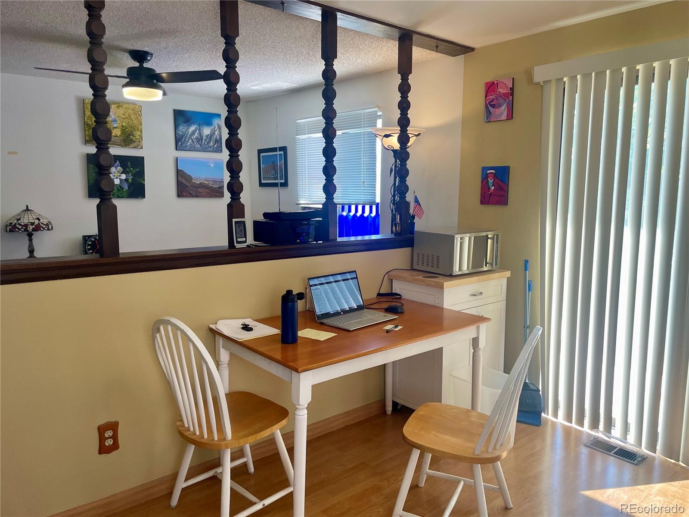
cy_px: 258
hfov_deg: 67.3
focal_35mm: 26
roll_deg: +0.7
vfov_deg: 53.1
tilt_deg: -7.8
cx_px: 344
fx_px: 518
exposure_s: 1/120
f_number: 1.6
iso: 64
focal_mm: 4.2
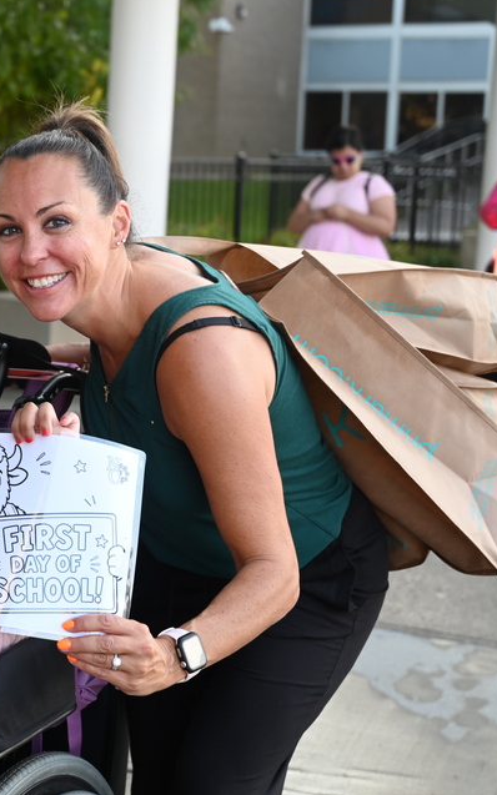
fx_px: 1561
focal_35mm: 72
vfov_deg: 28.6
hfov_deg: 17.5
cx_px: -56
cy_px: 396
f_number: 4
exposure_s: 1/200
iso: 400
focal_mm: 44
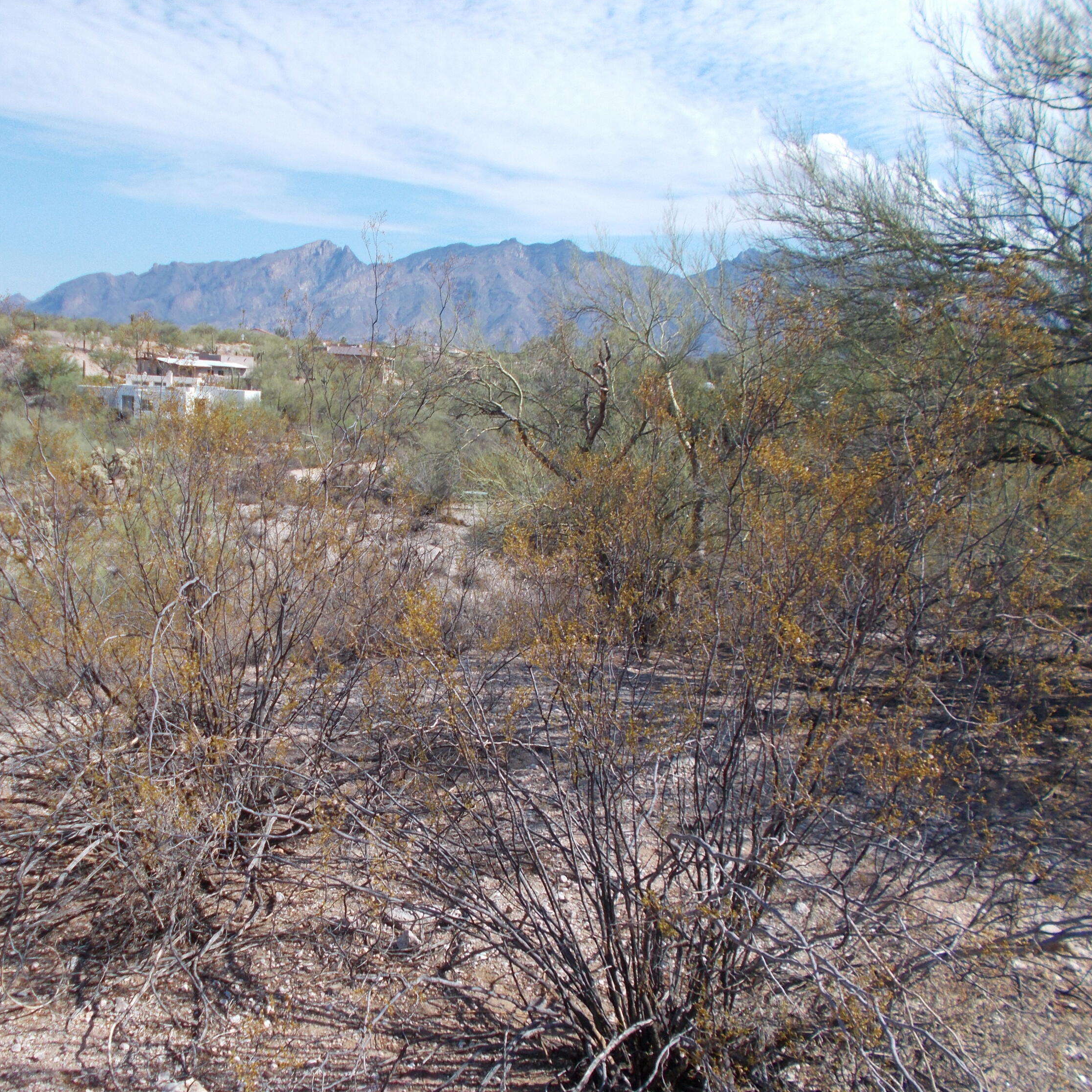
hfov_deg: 51.7
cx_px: 382
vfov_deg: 52.5
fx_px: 1106
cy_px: 542
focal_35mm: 31
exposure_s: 1/125
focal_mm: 4.6
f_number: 8
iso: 80
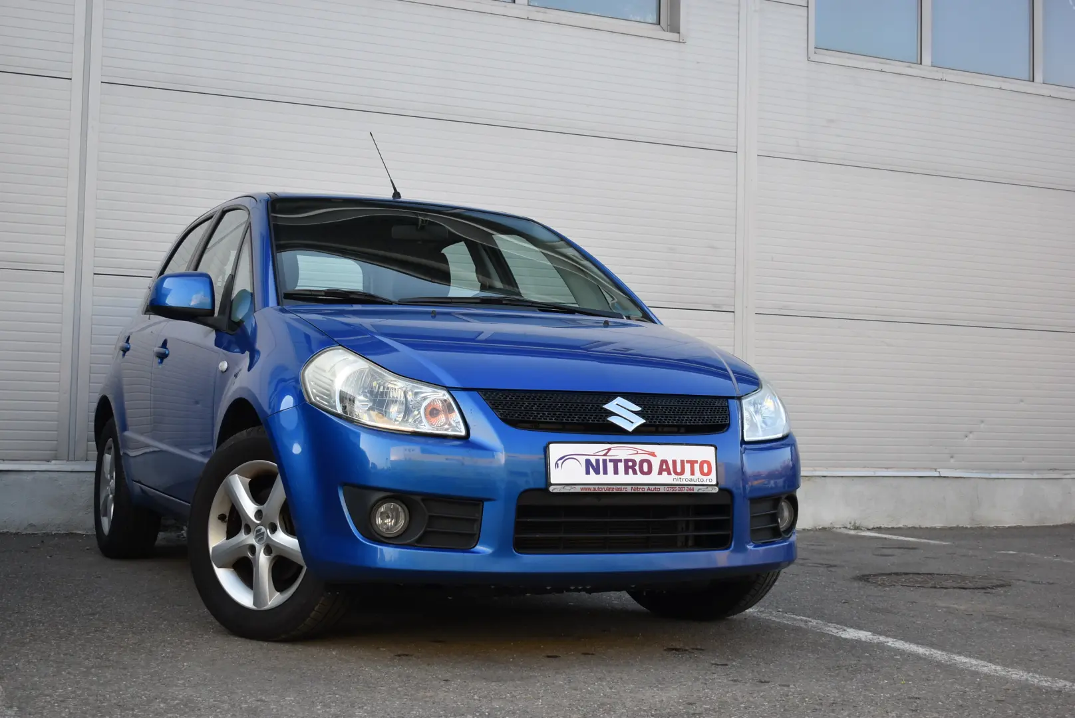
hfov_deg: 41.1
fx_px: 1434
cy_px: 359
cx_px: 538
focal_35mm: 48
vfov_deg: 28.1
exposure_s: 1/250
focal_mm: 32
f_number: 5
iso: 400
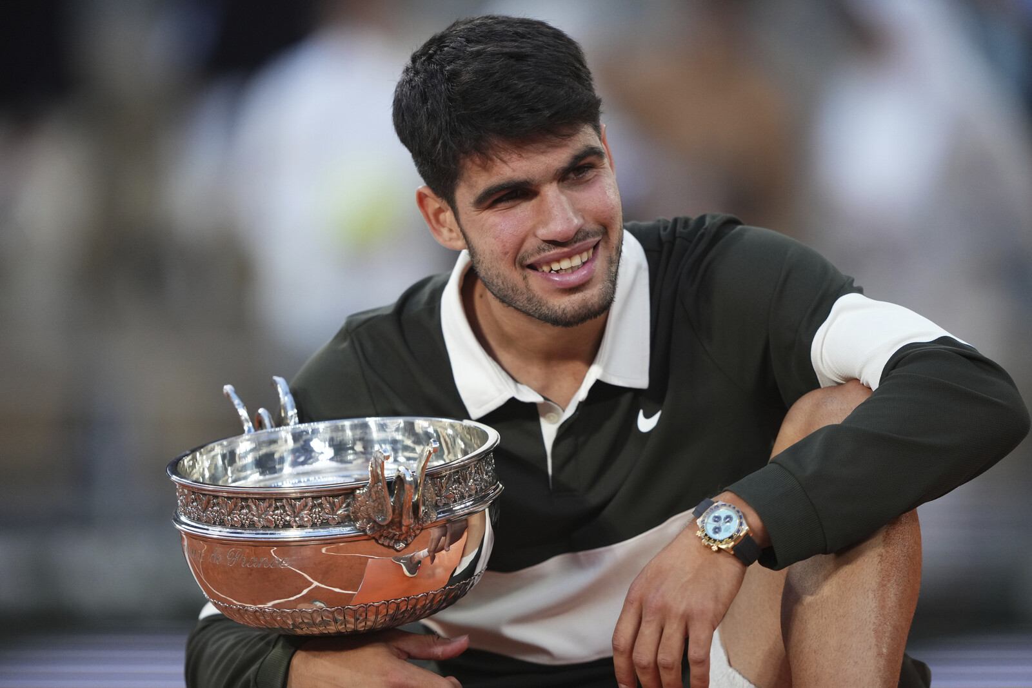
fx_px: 11467
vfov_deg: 3.4
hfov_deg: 5.2
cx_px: 516
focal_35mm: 400
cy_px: 344
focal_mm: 400
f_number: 2.8
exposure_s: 1/2500
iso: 2500
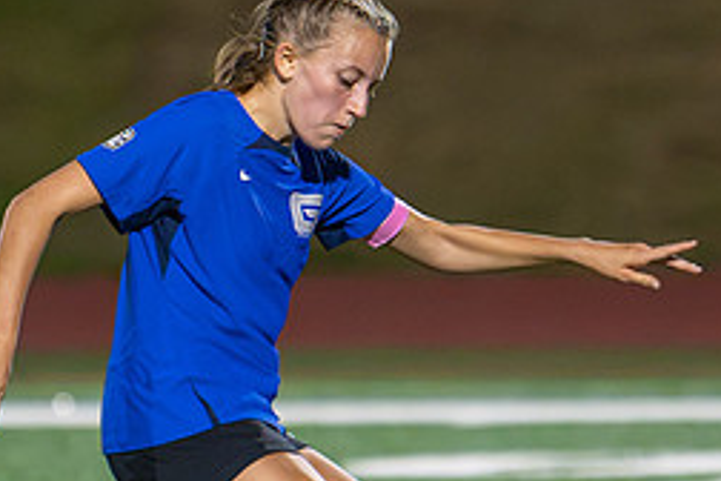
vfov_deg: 1.4
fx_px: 19746
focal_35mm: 986
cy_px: 282
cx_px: 315
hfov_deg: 2.1
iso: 8000
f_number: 2.8
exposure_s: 1/1000
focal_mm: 200
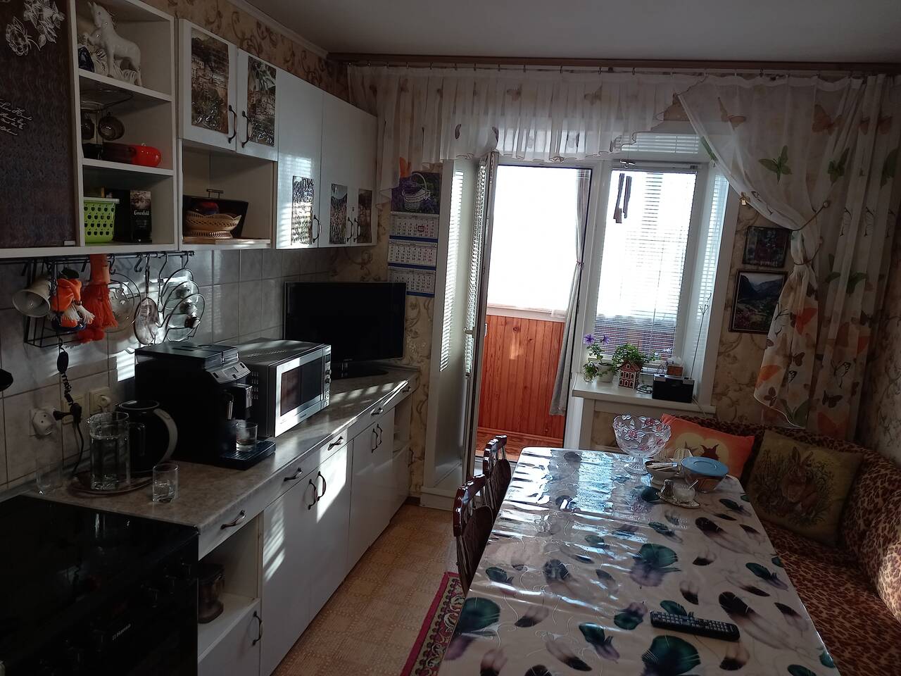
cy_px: 338
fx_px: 651
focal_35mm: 25
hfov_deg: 69.4
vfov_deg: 54.9
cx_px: 450
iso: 40
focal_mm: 4.6
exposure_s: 1/33.3
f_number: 2
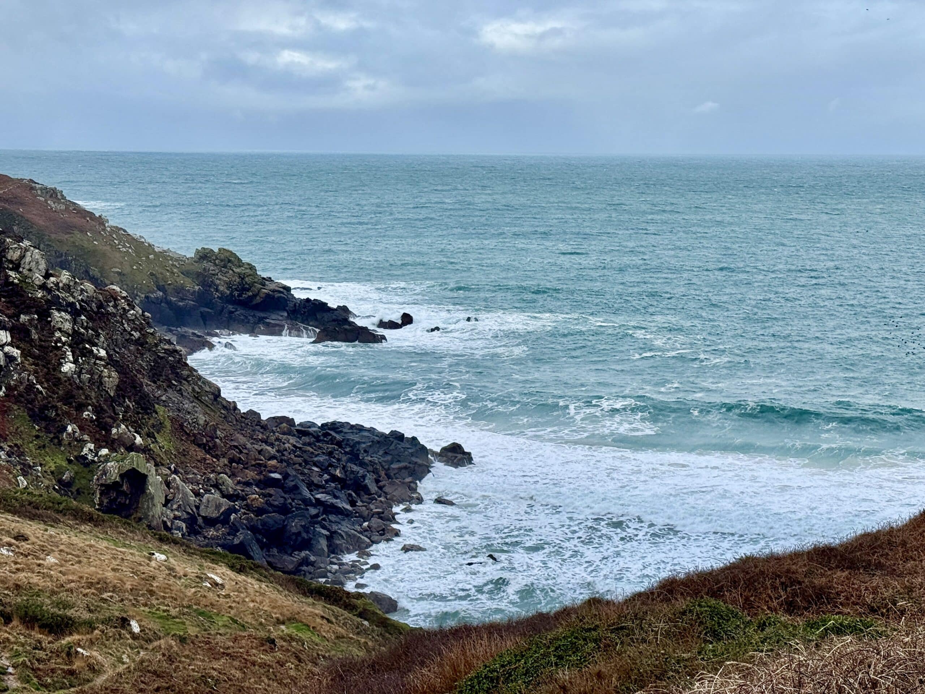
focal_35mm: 48
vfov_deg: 30.3
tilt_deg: -6.8
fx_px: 1283
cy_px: 347
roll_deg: -0.5
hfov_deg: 39.7
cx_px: 462
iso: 64
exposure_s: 1/2494
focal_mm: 6.76
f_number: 1.78
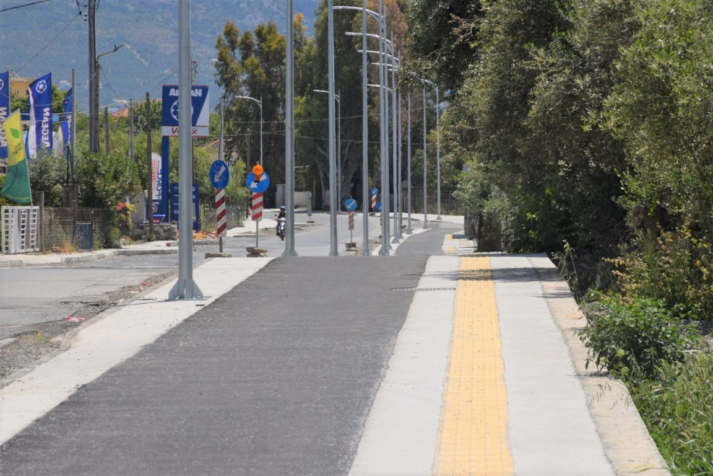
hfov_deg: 9.8
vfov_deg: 6.5
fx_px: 4159
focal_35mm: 210
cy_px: 238
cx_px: 356
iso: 100
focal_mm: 140
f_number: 14
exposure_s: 1/200
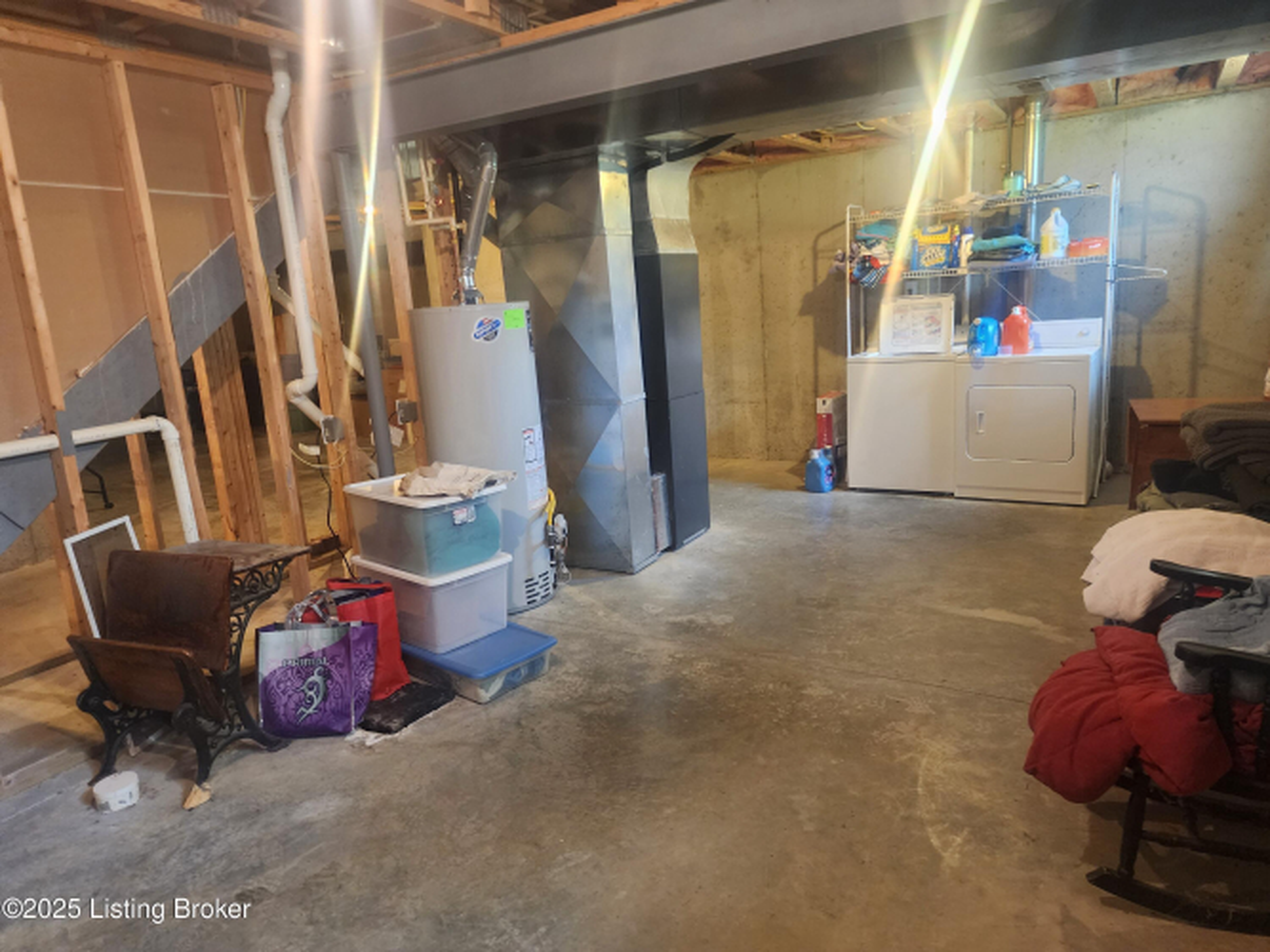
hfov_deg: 73.9
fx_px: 844
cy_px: 476
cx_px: 635
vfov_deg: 58.9
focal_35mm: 23
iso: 640
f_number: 1.8
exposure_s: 1/30
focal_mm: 6.4
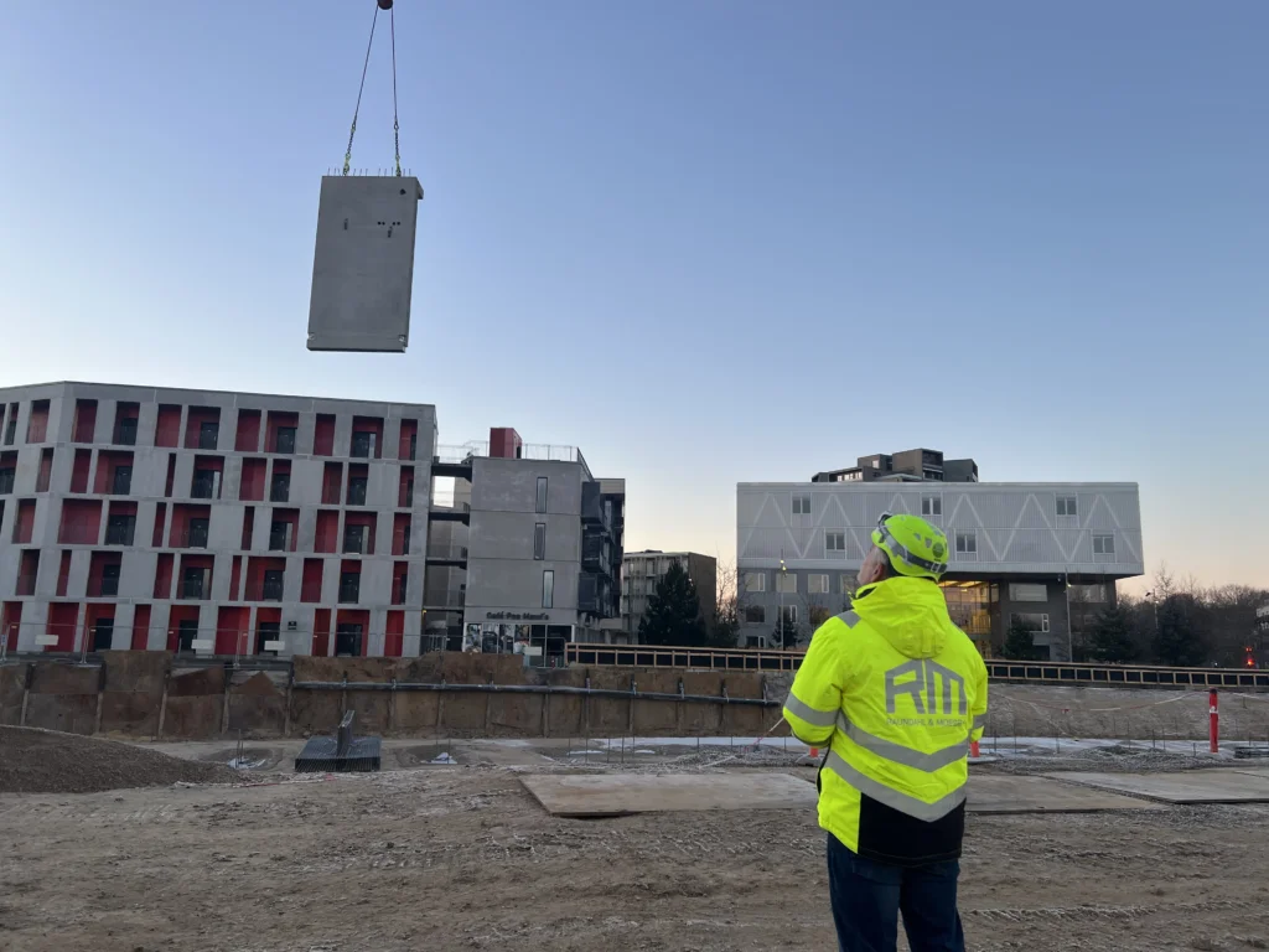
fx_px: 953
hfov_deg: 67.3
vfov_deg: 53.1
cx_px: 634
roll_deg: -0.8
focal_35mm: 26
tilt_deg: +10.1
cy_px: 476
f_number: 1.5
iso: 32
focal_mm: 5.7
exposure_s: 1/150
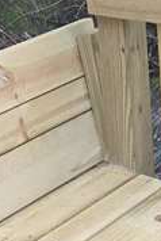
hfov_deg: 10.6
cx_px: 49
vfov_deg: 15.1
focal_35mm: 129
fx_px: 864
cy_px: -75
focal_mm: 6.3
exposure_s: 1/180
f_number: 1.7
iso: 40
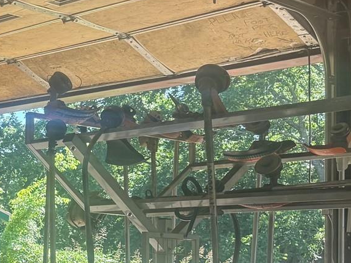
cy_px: 219
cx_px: -223
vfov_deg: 17.0
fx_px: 872
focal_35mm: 86
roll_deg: -2.3
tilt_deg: +3.4
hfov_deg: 19.0
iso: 100
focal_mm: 6.76
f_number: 1.78
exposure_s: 1/372
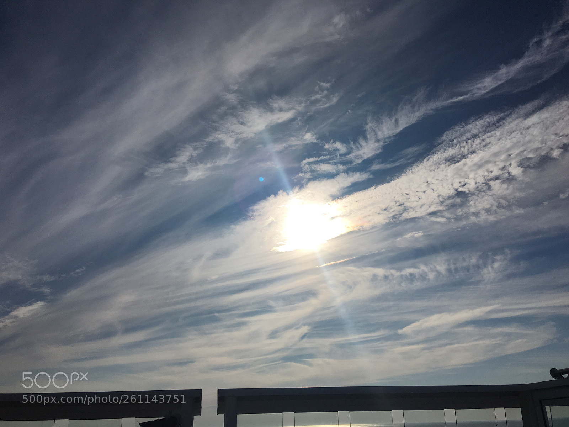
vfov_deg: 48.2
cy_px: 214
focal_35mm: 29
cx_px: 284
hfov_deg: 61.7
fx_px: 477
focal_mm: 4.15
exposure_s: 1/15385
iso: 25
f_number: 2.2
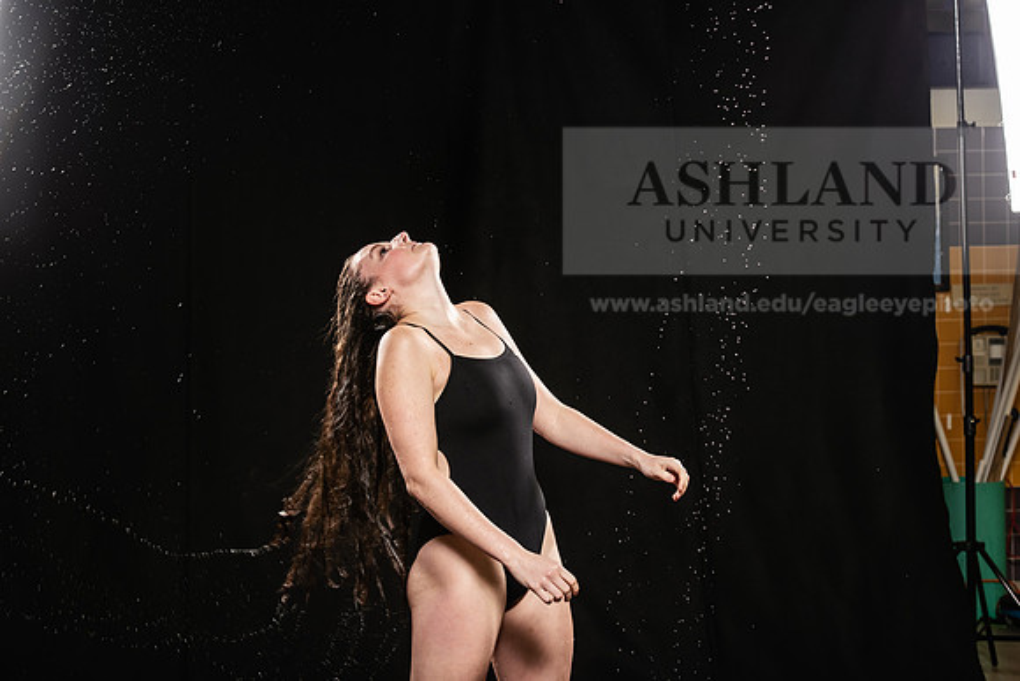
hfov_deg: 23.6
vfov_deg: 15.9
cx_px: 510
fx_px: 2437
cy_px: 340
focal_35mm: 86
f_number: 6.3
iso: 500
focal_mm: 86
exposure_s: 1/200
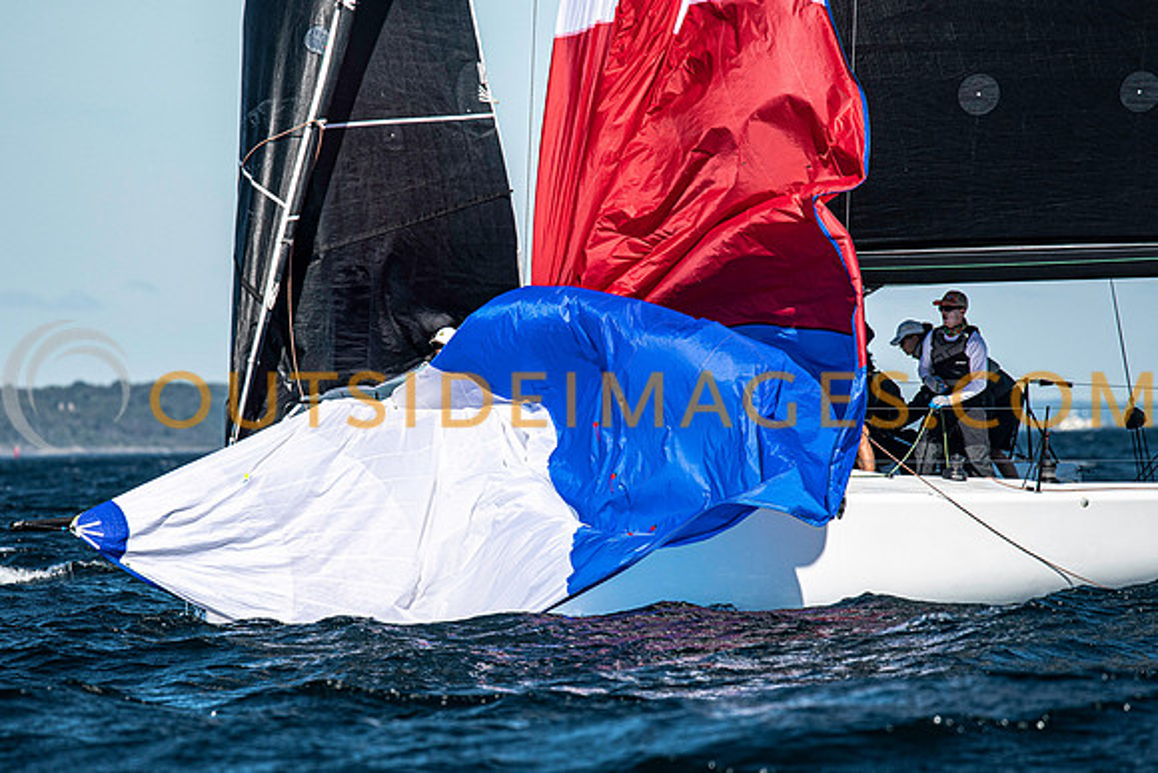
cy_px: 428
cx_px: 517
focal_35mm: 498
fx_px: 16019
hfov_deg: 4.1
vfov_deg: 2.8
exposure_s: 1/3200
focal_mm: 300
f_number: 5
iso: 320
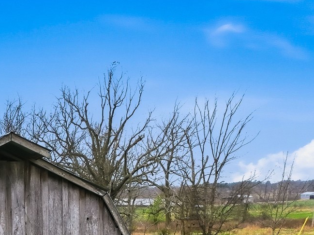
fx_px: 644
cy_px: 338
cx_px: 4
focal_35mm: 71
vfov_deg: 18.6
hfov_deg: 26.1
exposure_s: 1/730
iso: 200
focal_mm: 6.7
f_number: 1.7
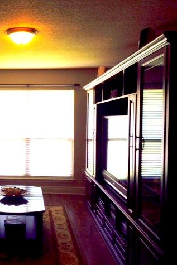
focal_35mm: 42
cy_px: 133
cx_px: 13
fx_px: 310
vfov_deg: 46.4
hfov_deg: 30.3
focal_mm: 4.12
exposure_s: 1/60
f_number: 2.2
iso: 40
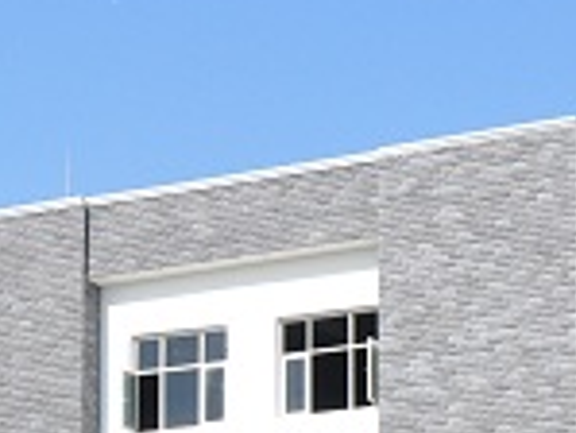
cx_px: -89
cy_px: 646
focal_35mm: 199
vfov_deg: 7.4
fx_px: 3314
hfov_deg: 9.8
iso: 500
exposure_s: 1/1250
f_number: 8
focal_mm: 32
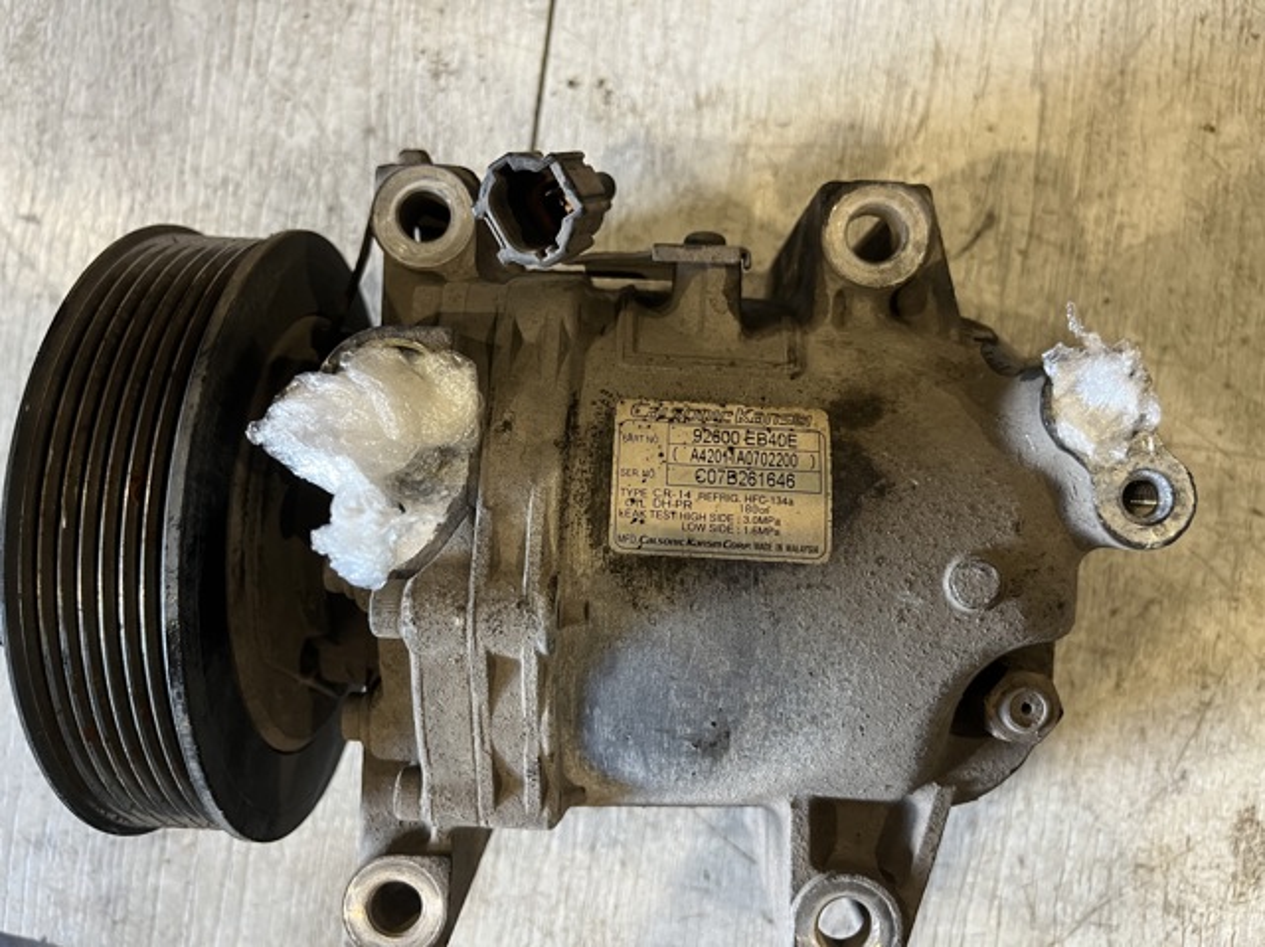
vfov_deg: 53.0
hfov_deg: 67.3
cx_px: 632
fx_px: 949
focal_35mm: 26
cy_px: 474
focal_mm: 5.1
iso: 320
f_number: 1.6
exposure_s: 1/60
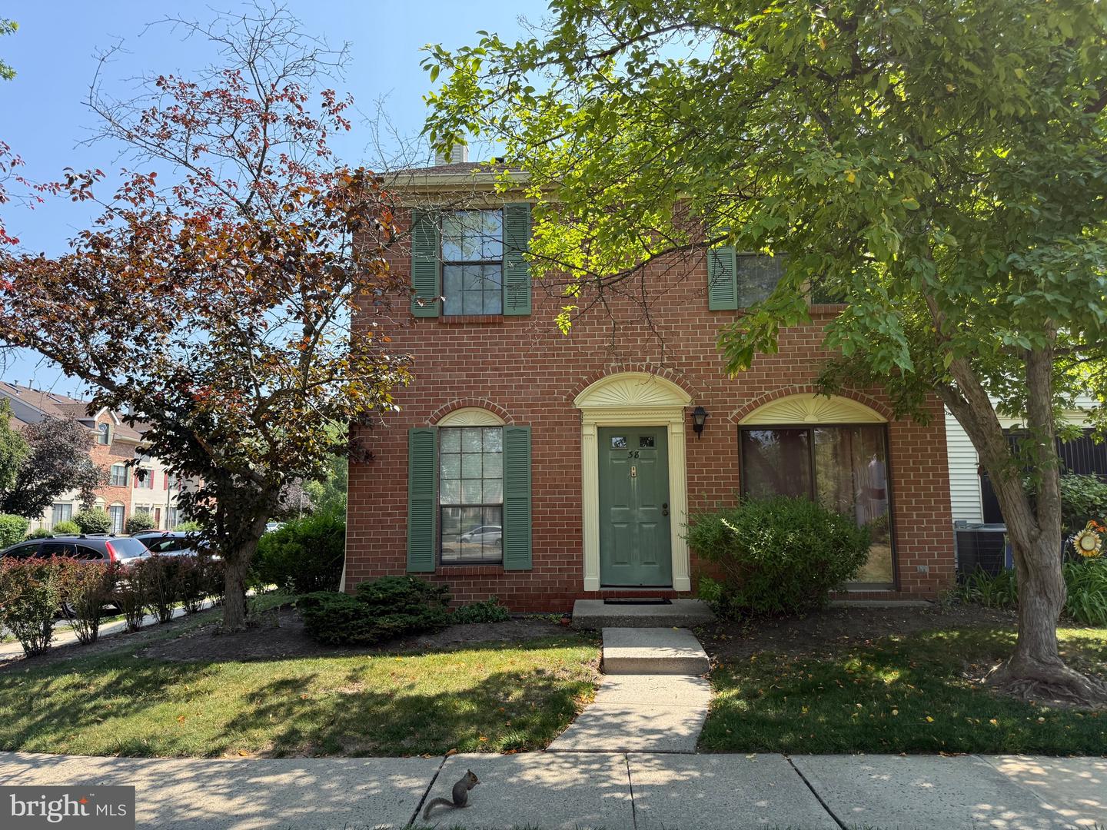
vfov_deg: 56.8
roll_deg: +0.3
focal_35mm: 24
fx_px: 768
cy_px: 415
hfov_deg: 71.6
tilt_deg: +7.0
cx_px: 554
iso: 100
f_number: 1.78
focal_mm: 6.76
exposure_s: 1/1653
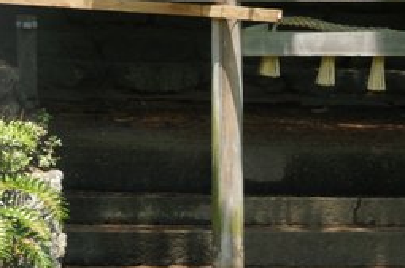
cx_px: 556
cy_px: 325
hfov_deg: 4.6
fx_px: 5062
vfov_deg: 3.0
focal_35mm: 451
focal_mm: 85
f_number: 6.3
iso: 200
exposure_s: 1/200
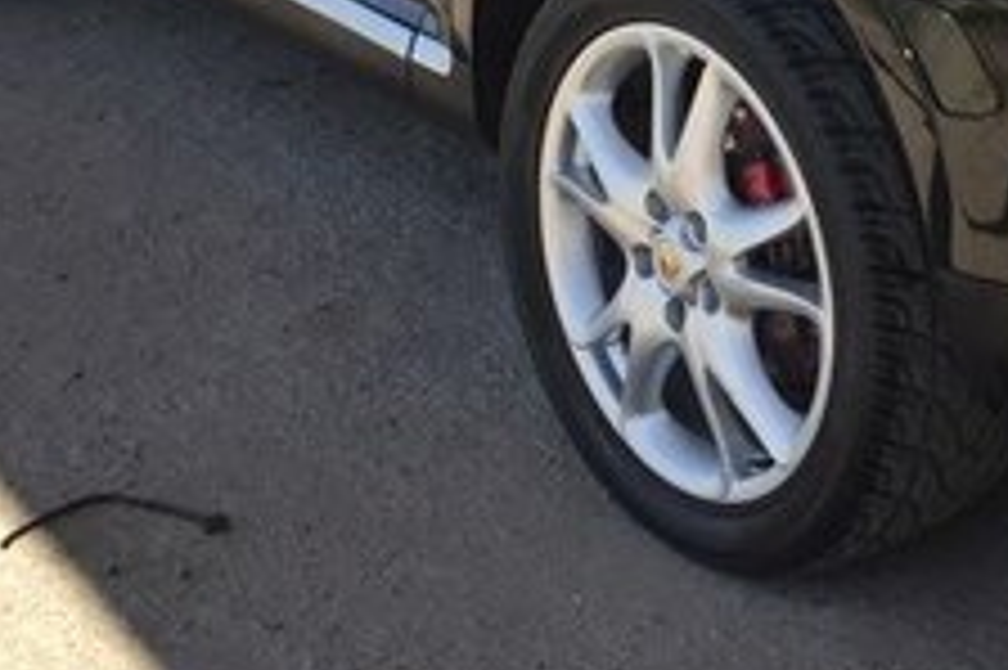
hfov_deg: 22.5
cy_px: -241
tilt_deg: -12.8
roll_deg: -1.3
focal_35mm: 89
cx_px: 832
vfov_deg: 14.6
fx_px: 2490
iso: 32
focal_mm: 4.15
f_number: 2.2
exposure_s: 1/682
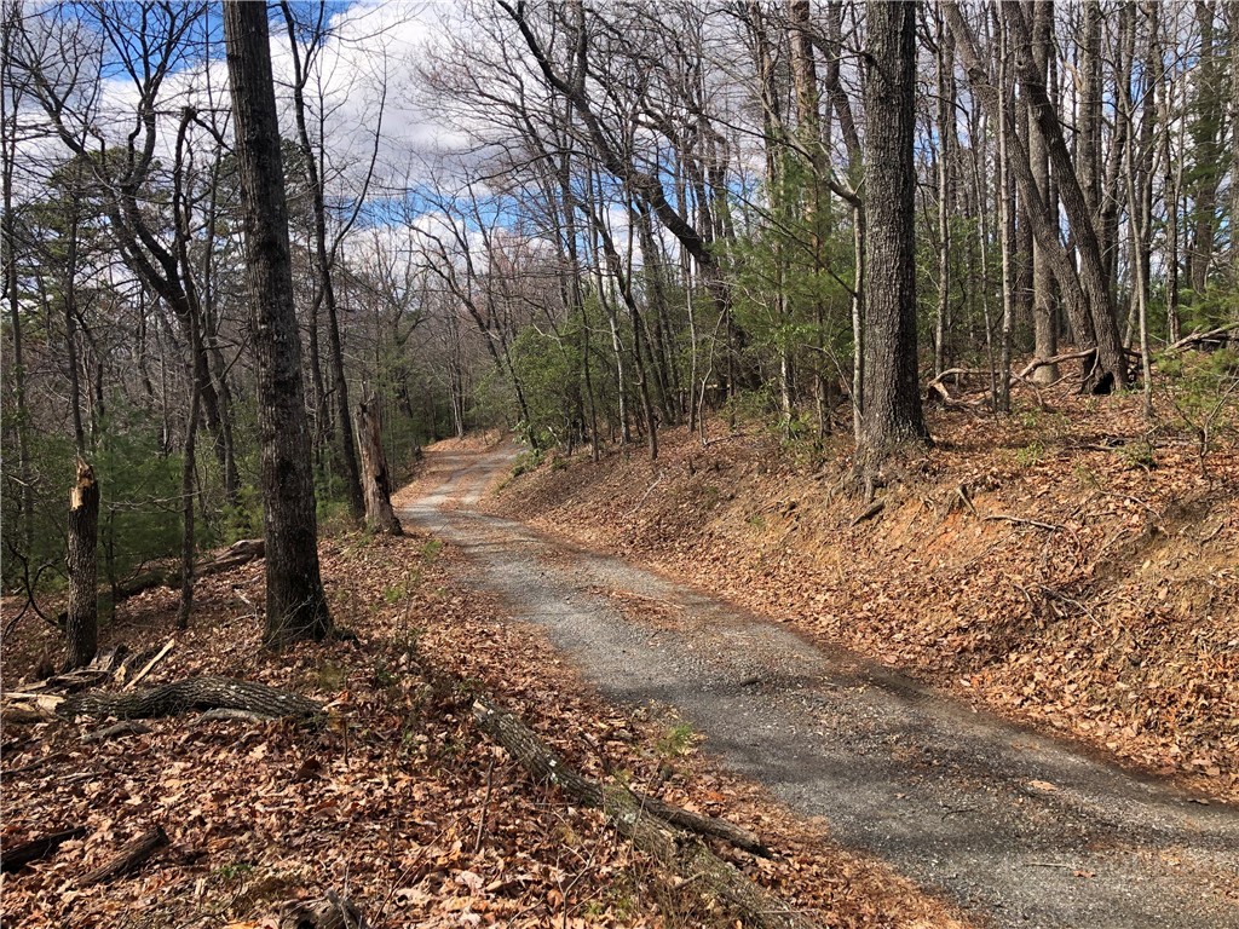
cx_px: 620
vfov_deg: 49.7
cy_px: 464
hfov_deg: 63.4
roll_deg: +1.5
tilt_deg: -6.4
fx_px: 1002
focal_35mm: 28
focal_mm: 3.99
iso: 20
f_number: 1.8
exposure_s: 1/432
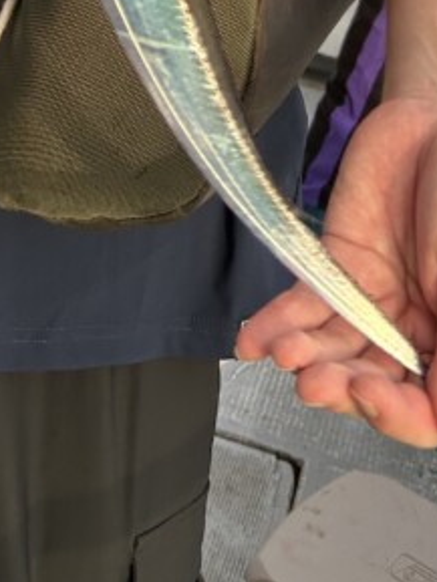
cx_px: 254
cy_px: -417
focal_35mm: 90
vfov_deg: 18.0
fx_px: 1514
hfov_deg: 16.4
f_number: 1.5
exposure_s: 1/482
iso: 50
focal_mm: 5.7
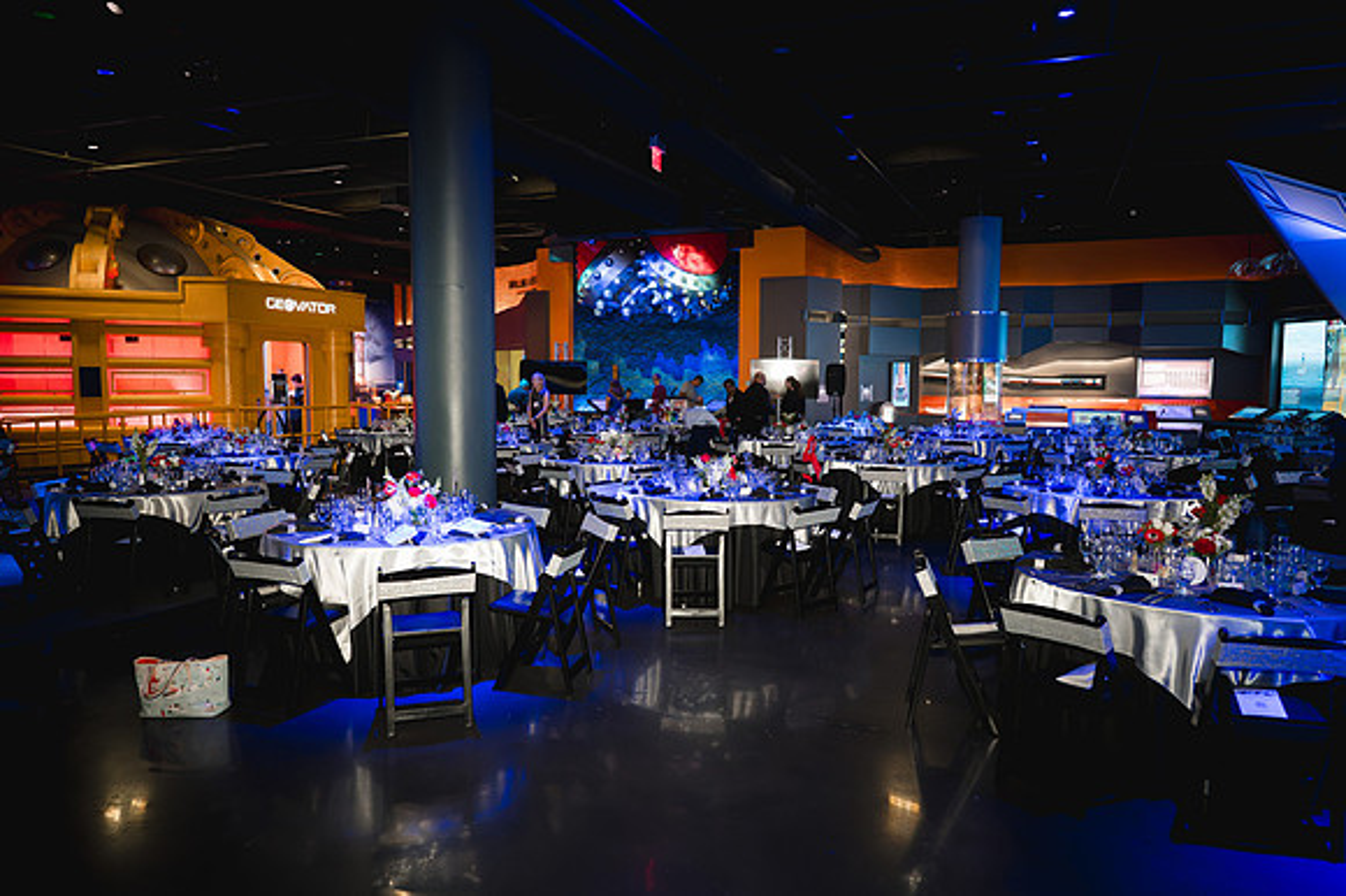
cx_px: 673
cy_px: 448
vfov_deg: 52.3
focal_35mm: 24
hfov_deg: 72.8
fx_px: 912
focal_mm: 24
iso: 4000
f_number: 3.5
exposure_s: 1/200
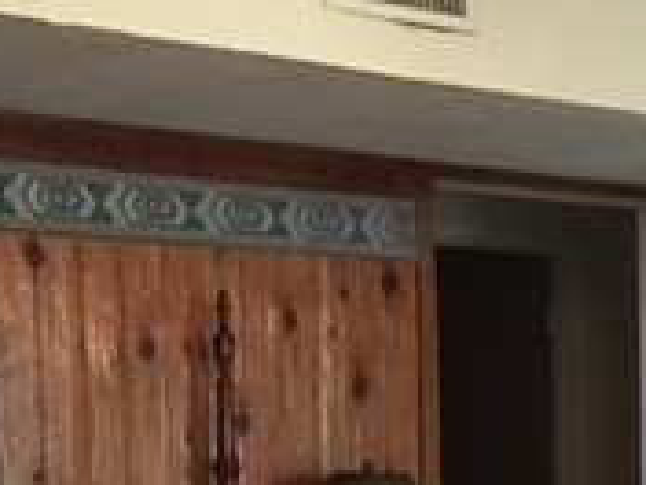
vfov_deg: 14.2
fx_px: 1848
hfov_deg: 19.6
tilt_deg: -5.2
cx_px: 547
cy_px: 676
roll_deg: +0.8
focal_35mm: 99
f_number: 2.2
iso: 320
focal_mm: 4.15
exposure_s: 1/15
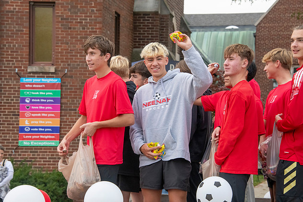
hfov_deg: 17.6
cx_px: 152
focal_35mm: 116
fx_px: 977
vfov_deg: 11.8
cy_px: 101
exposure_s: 1/320
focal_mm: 116
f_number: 11
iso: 3200
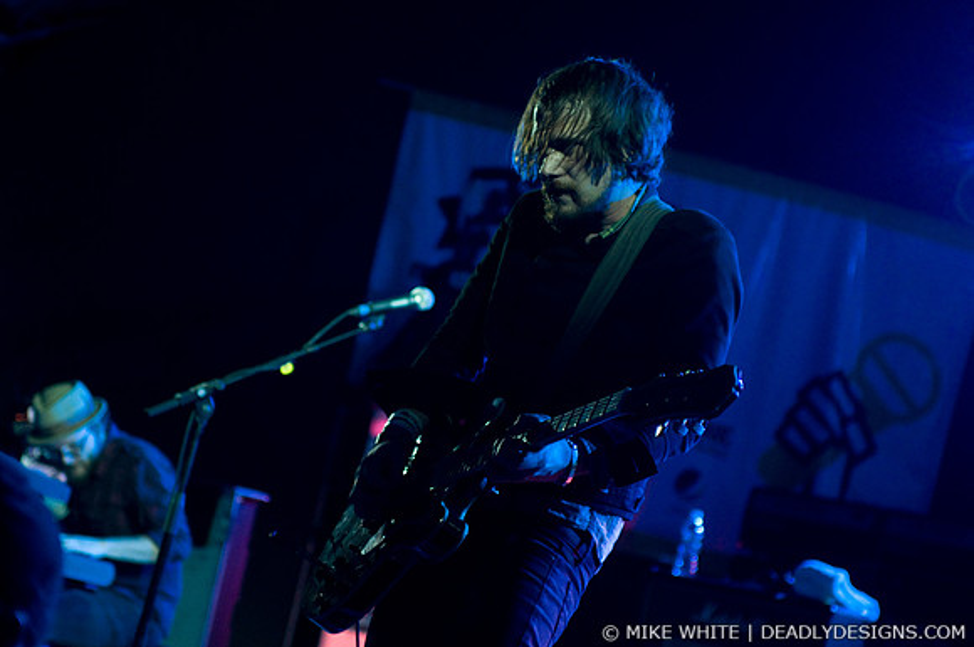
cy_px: 324
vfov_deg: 13.0
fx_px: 2837
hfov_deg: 19.5
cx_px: 487
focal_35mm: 105
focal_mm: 70
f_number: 2.8
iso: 1000
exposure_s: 1/125
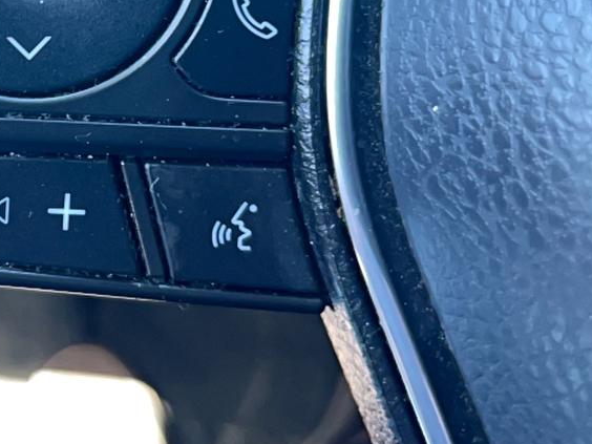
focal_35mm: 59
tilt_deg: -27.6
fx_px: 1009
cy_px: -37
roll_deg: +2.1
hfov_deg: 30.7
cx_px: 18
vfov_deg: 23.4
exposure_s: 1/61
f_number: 1.6
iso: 125
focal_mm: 4.2
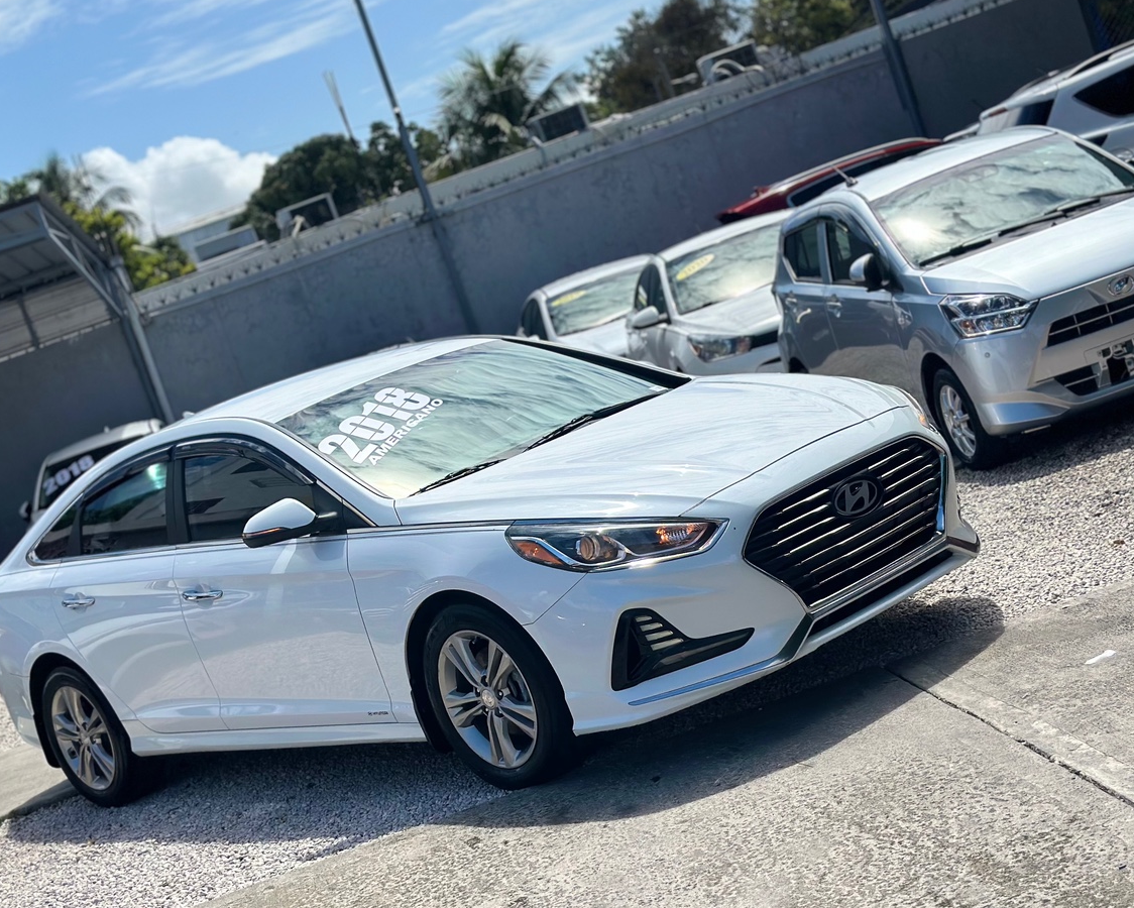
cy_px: 459
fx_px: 2014
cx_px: 443
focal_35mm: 60
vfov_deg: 25.4
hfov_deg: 31.3
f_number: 1.78
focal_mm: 6.86
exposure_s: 1/8929
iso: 100
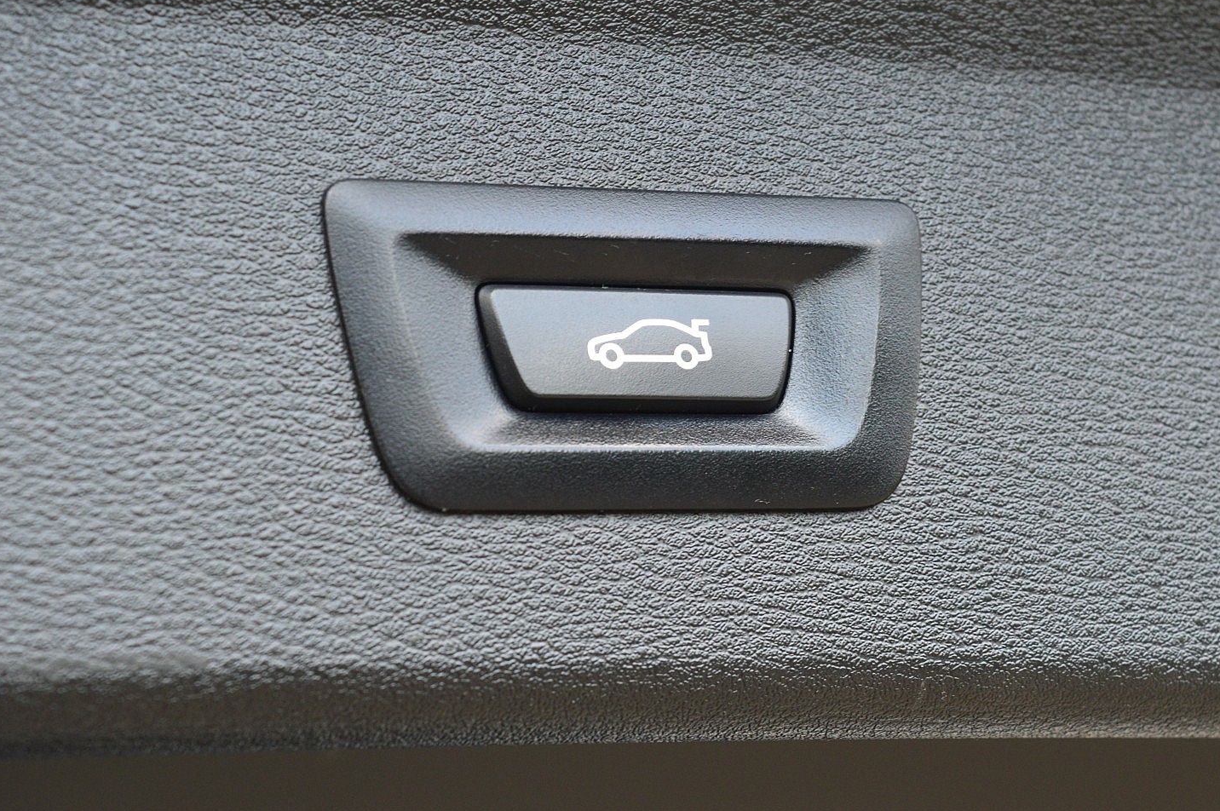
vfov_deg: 14.6
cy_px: 353
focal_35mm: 94
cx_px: 605
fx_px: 3168
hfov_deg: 21.8
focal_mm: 55
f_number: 8
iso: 560
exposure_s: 1/60
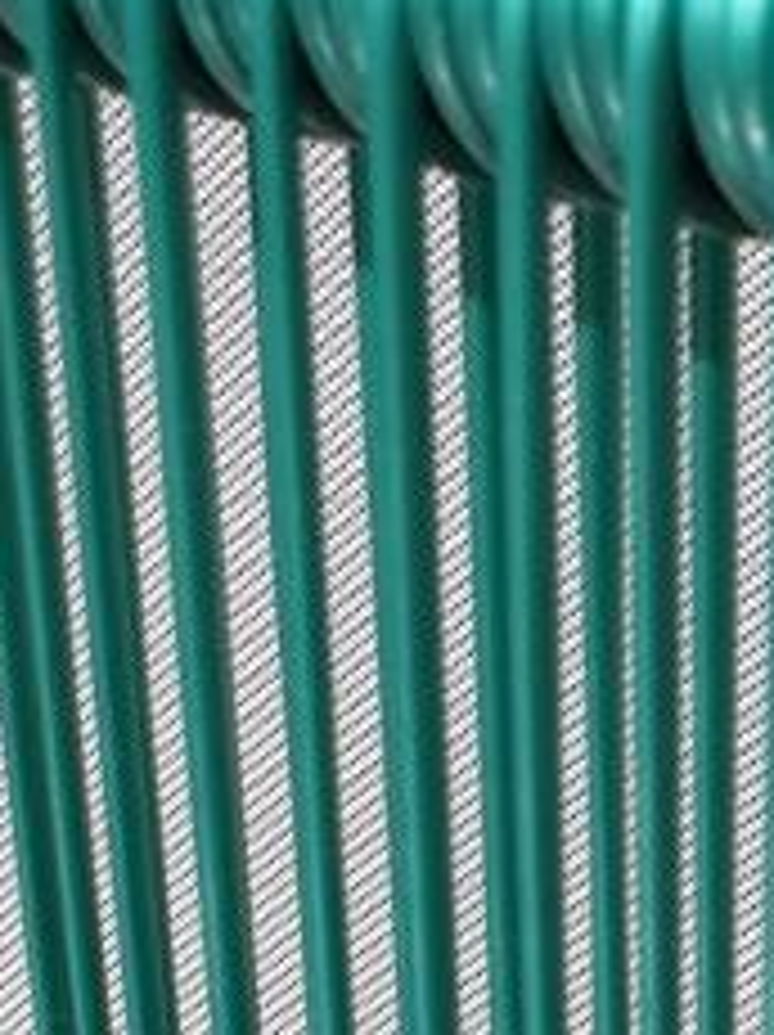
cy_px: 1692
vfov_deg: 15.3
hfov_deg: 12.5
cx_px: 846
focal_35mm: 116
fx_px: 3465
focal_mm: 4.3
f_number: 2.4
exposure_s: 1/871
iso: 50
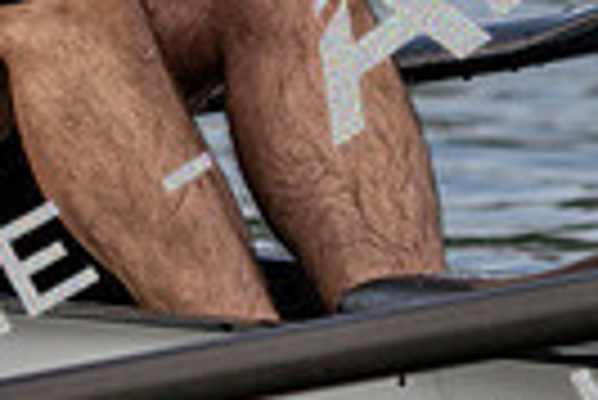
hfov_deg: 2.4
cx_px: -76
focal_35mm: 869
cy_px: -281
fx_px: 14451
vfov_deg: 1.6
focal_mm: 200
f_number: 5.6
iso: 320
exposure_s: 1/1600
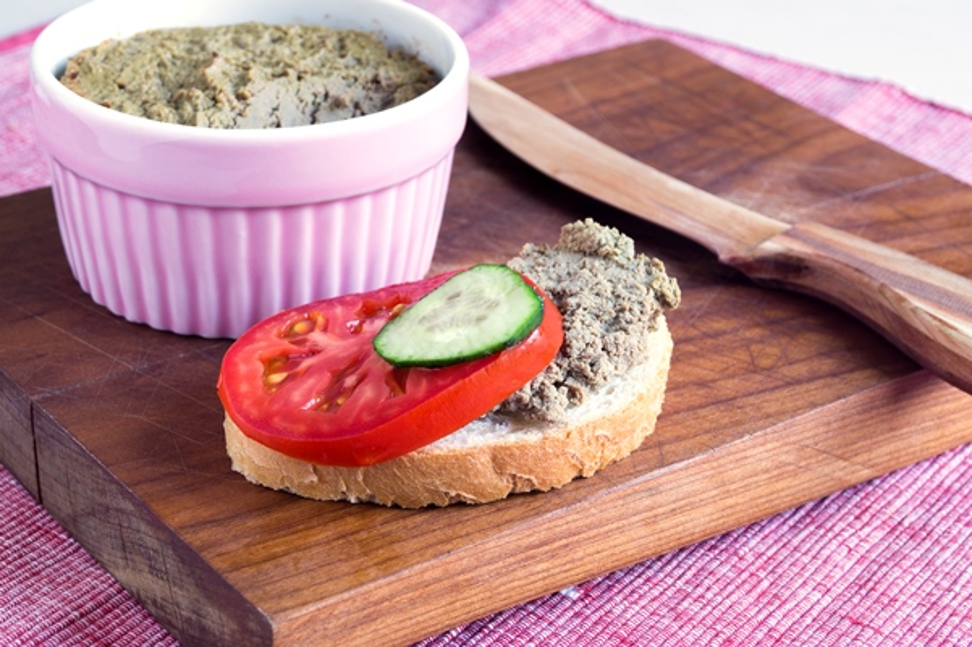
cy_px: 324
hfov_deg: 24.6
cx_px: 486
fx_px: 2226
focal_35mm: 82
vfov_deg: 16.5
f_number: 13
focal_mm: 55
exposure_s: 1/4
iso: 100
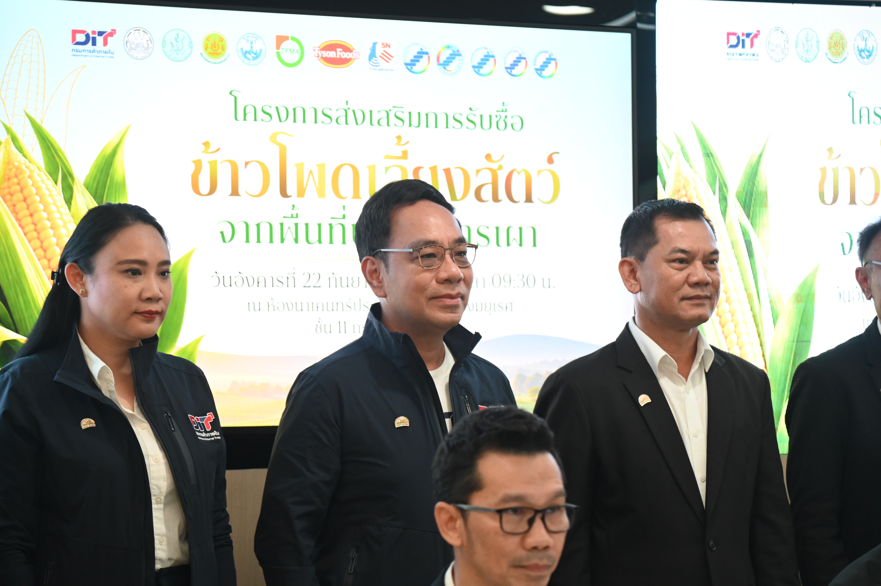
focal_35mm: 120
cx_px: 440
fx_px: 2935
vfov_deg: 11.4
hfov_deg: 17.1
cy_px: 293
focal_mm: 120
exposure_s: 1/125
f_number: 4
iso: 3200
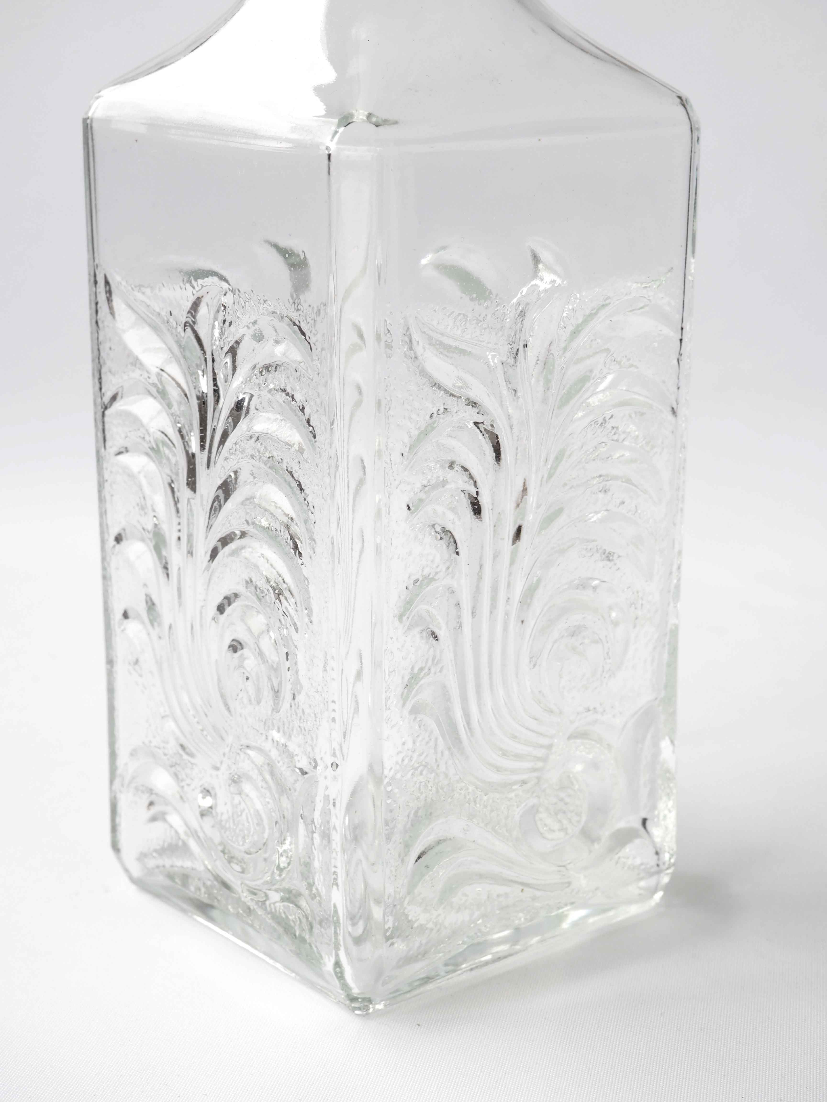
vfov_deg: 29.4
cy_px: 551
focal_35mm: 66
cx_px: 414
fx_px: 2102
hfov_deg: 22.3
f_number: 8
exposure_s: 1/30
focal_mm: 33
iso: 200
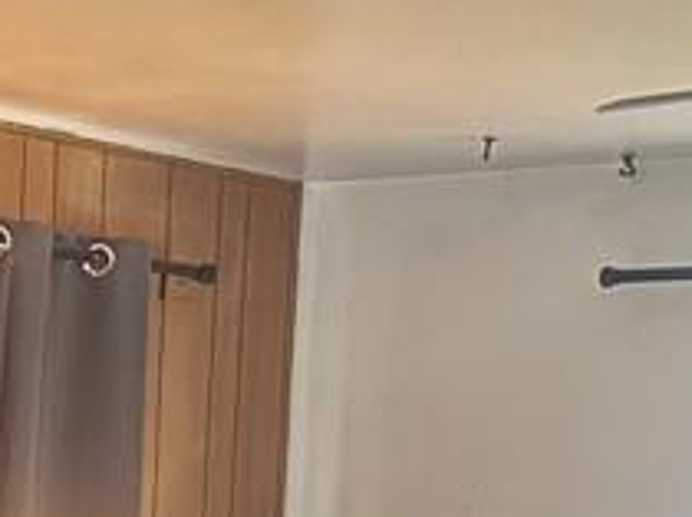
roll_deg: -1.8
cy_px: 1274
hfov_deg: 10.6
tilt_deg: -8.7
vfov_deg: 7.5
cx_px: -171
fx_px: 3654
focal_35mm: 183
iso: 800
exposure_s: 1/60
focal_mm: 6.76
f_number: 1.78
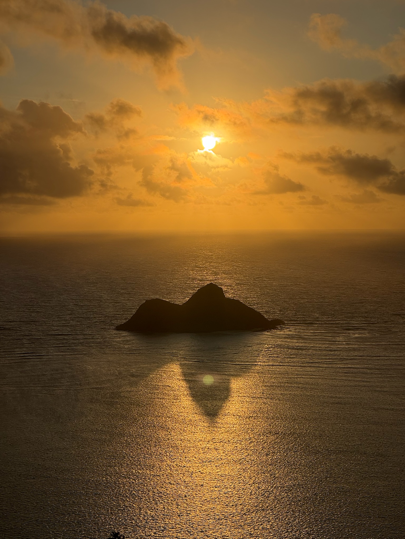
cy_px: 270
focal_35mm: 77
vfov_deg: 25.3
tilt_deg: -1.5
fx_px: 1201
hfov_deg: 19.1
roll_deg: +0.2
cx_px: 202
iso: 20
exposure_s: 1/4785
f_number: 2.8
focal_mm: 9
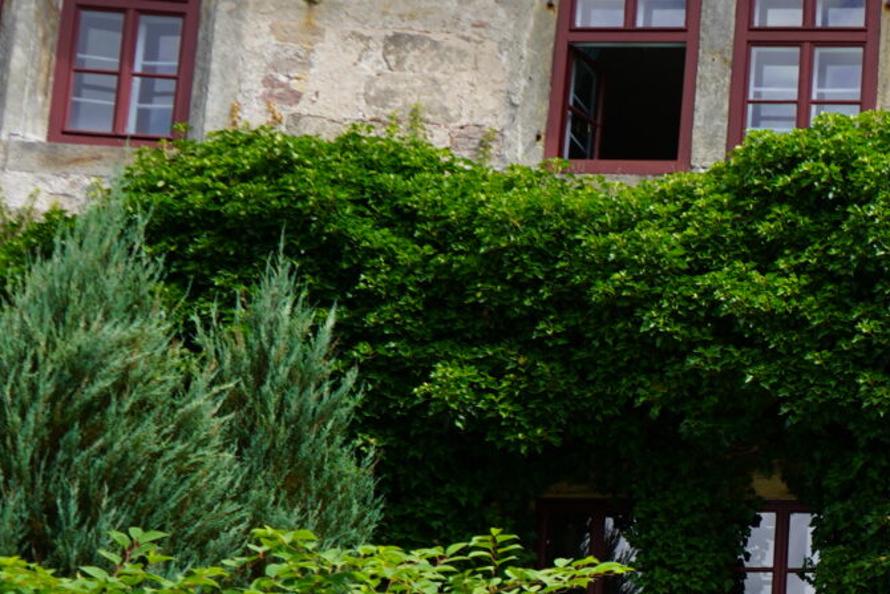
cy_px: 676
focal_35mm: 107
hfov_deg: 16.7
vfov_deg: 12.6
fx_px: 2646
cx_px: 1468
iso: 100
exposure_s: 1/320
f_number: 5
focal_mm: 28
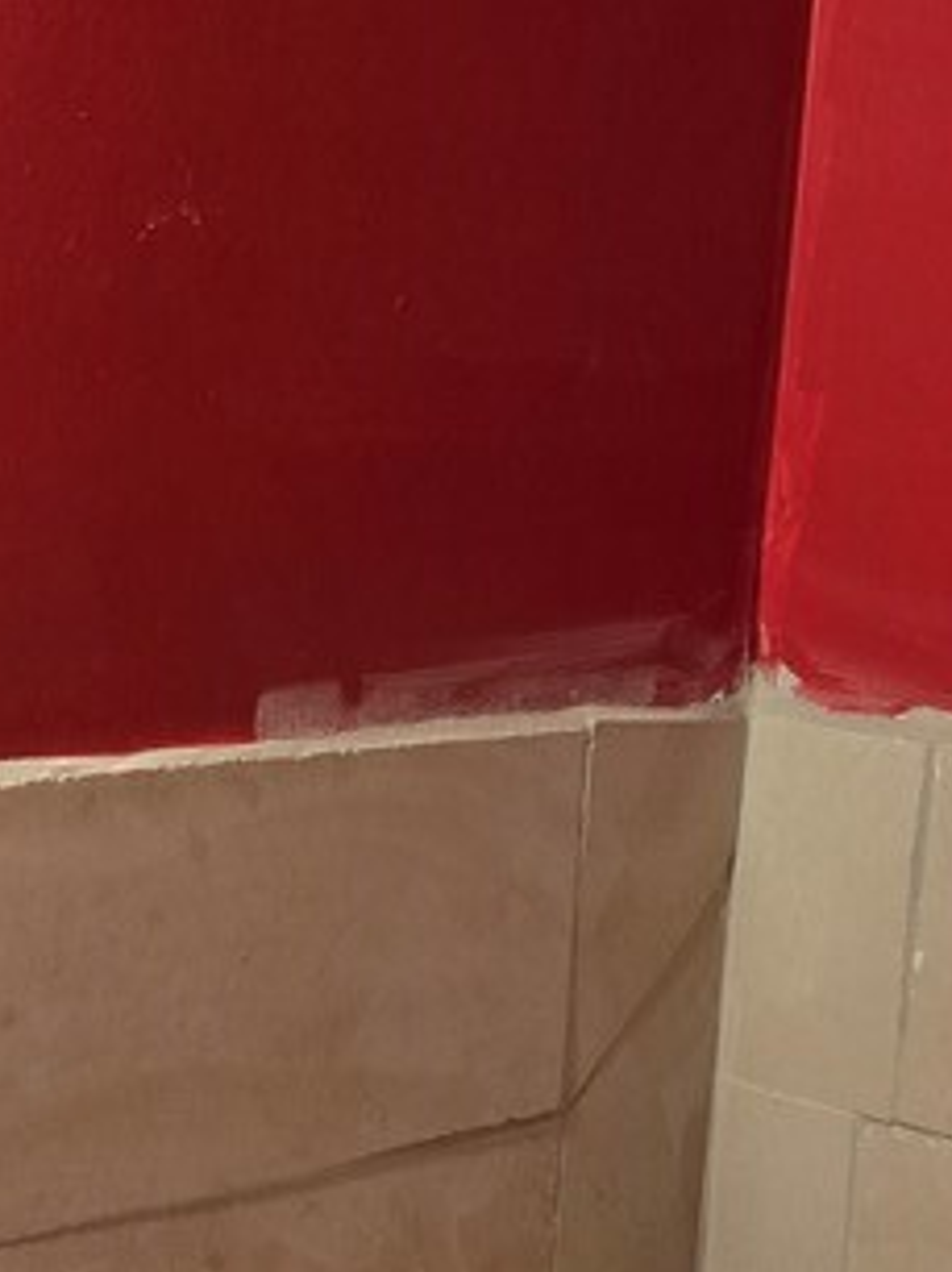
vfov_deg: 24.9
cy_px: 1056
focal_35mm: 77
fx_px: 2827
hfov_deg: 19.0
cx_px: 291
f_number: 1.7
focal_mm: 6.3
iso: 400
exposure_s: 1/120
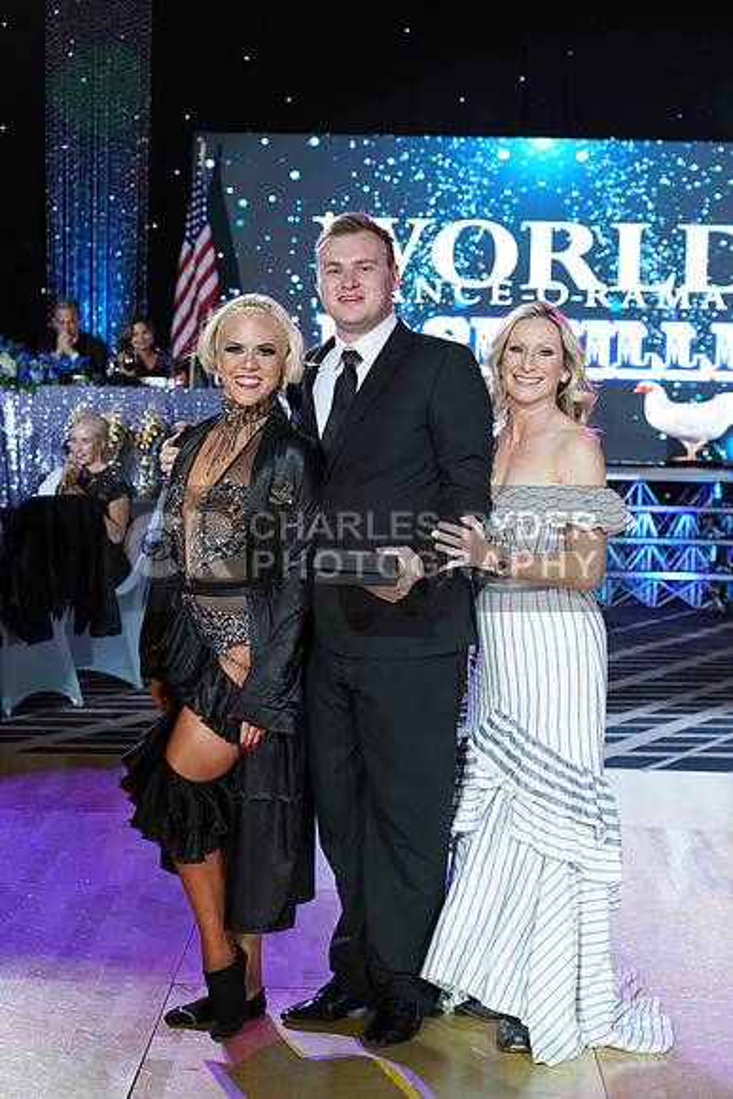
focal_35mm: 68
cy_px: 550
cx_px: 366
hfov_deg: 20.0
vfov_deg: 29.6
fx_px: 2075
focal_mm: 68
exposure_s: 1/200
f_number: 5
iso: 1600
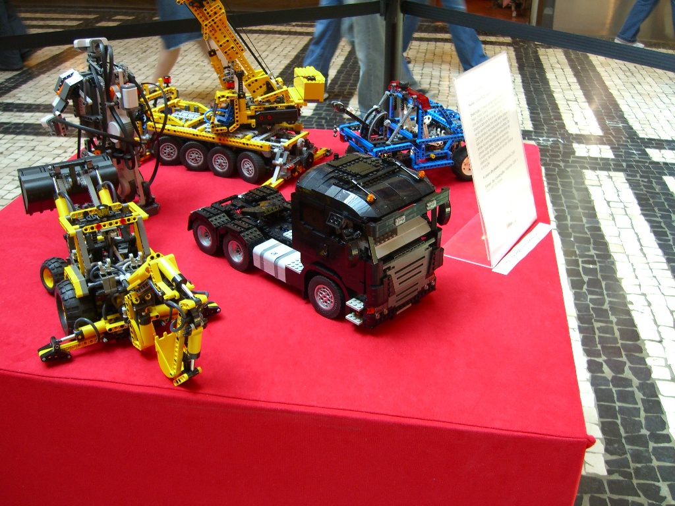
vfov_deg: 37.7
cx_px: 338
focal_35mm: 38
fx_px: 741
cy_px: 253
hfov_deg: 49.0
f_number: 2.8
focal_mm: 7.9
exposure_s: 1/30
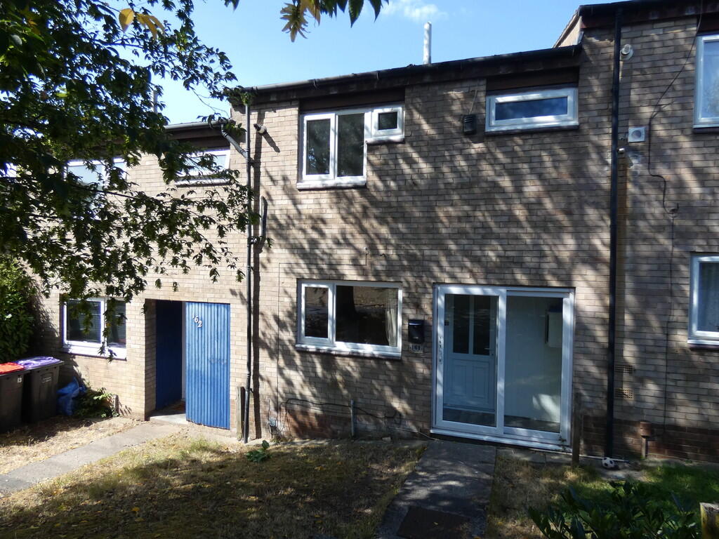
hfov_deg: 81.7
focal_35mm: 20
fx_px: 415
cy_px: 270
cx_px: 360
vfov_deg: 66.0
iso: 80
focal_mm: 3.6
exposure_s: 1/500
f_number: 2.8
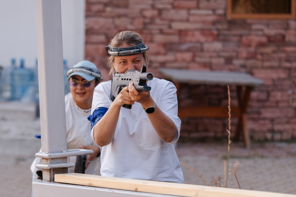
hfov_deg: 7.9
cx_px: 134
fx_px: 2137
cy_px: 93
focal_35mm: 260
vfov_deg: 5.3
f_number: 5.6
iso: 500
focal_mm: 200
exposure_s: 1/500
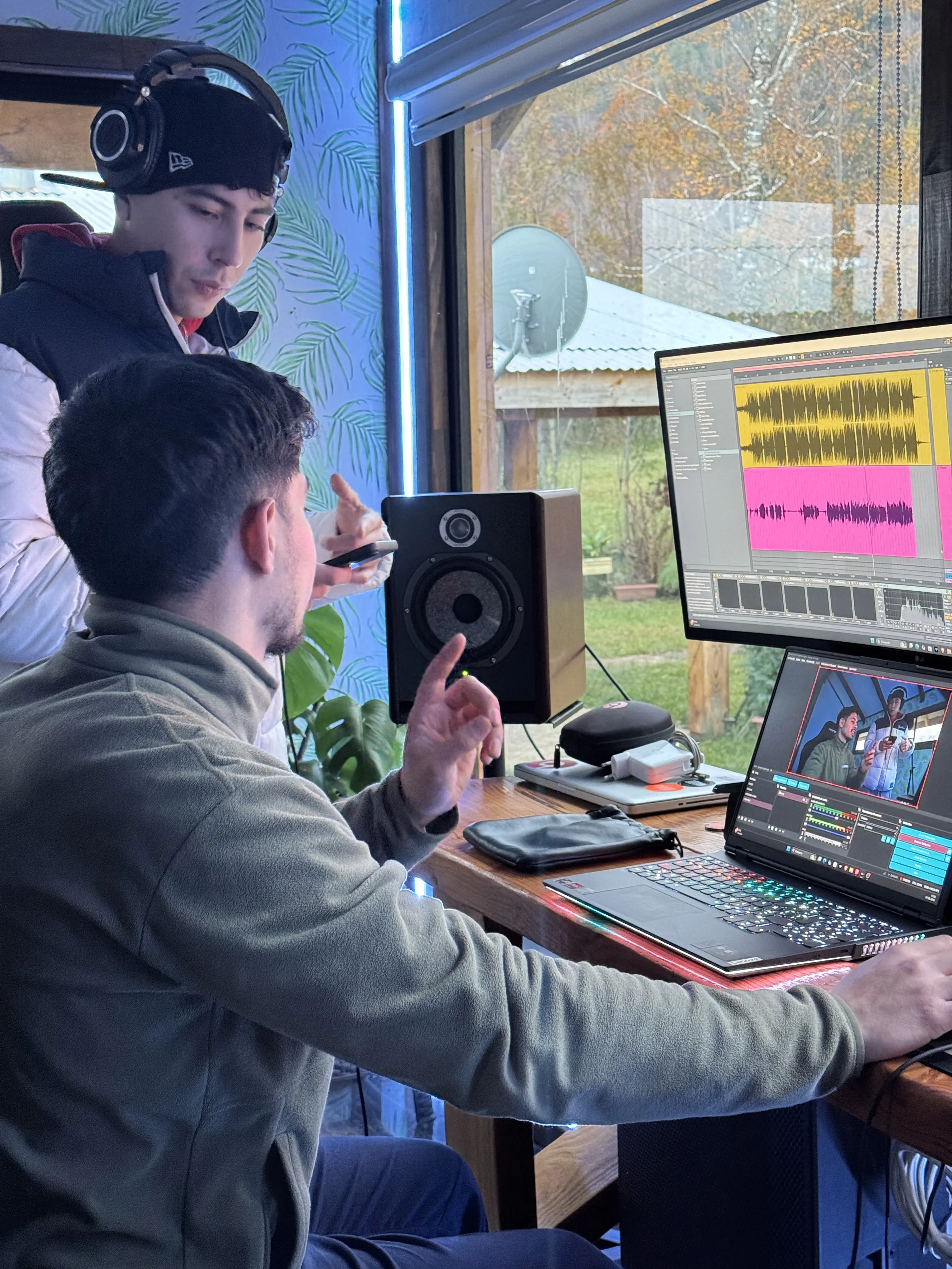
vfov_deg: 39.7
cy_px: 634
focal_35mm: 48
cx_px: 476
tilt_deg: -6.5
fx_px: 1760
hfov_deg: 30.3
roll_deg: +1.0
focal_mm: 6.76
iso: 400
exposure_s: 1/40
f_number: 1.78
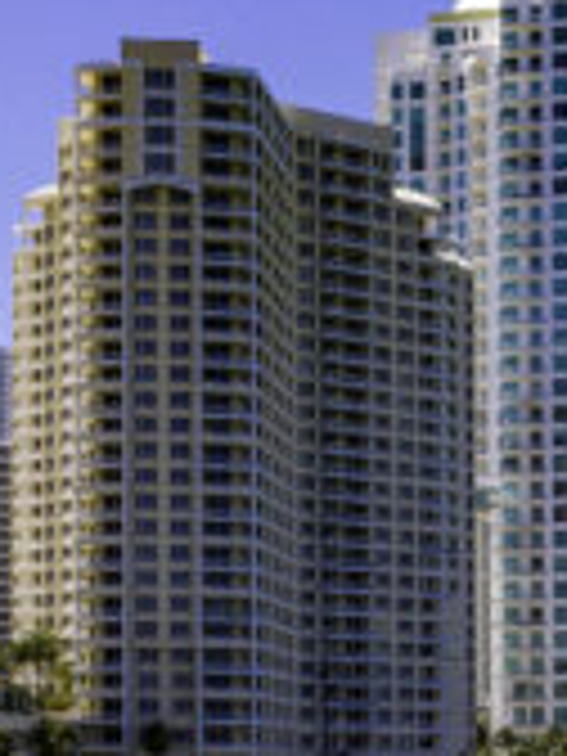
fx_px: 2686
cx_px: 981
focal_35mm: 123
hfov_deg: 11.3
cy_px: 418
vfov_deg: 16.0
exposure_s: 1/2000
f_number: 4.5
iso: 100
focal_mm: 10.26
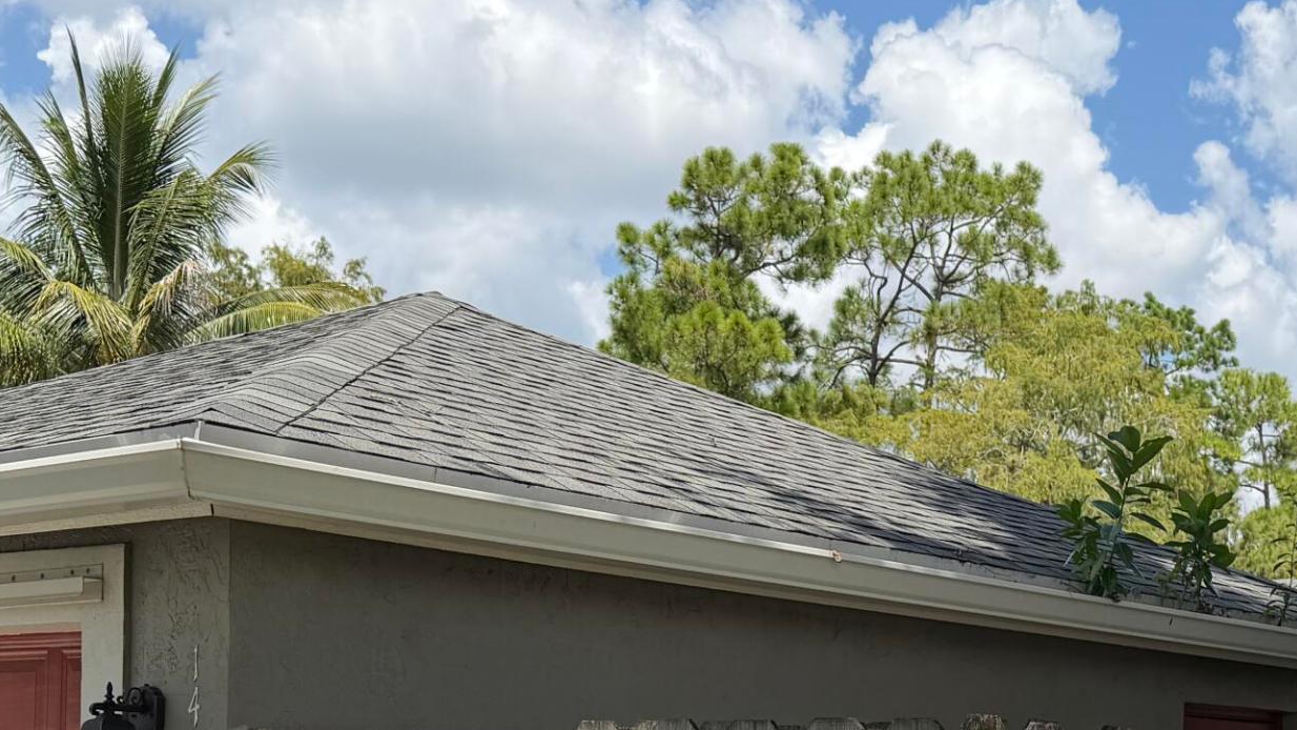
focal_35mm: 61
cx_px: 825
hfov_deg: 34.1
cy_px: 814
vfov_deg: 18.9
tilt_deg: +0.5
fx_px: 2098
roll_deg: -1.2
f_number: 1.78
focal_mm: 6.76
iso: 80
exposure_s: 1/4673
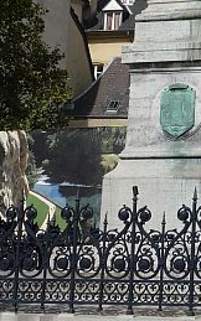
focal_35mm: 136
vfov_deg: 15.0
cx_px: 324
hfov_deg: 9.3
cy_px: -35
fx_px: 1191
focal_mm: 13.42
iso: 125
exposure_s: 1/400
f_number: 8
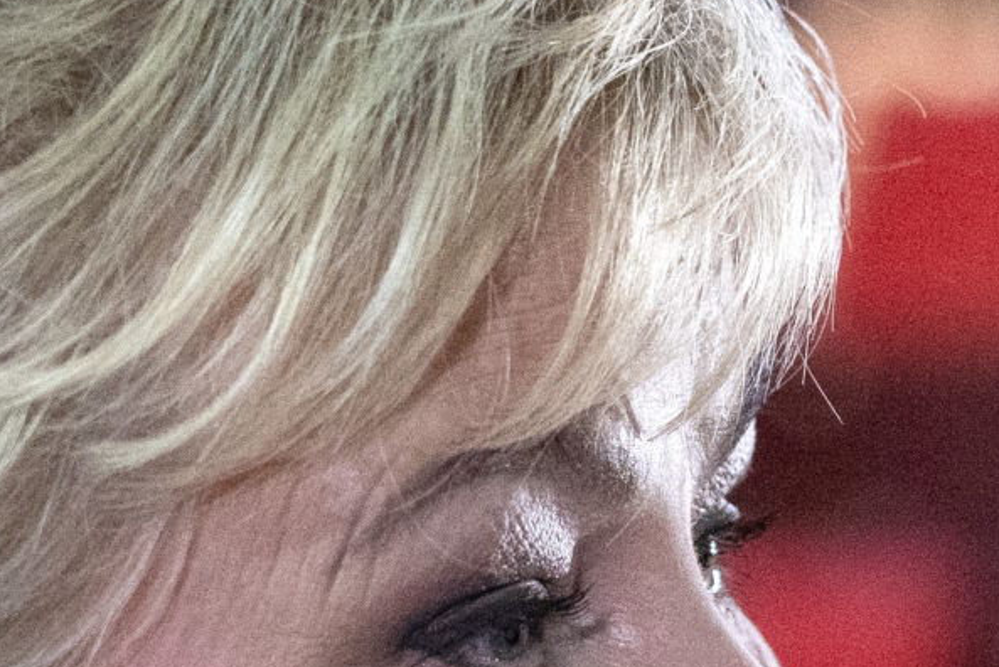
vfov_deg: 3.0
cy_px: 754
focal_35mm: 453
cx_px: 1044
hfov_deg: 4.5
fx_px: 12576
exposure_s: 1/160
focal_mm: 105
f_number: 4
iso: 10000
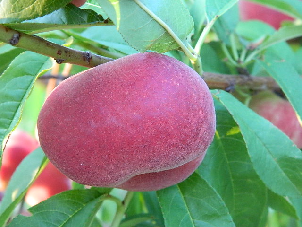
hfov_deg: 19.1
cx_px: 151
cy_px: 114
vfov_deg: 14.4
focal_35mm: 103
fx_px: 899
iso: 400
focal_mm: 18.6
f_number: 4.5
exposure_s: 1/30
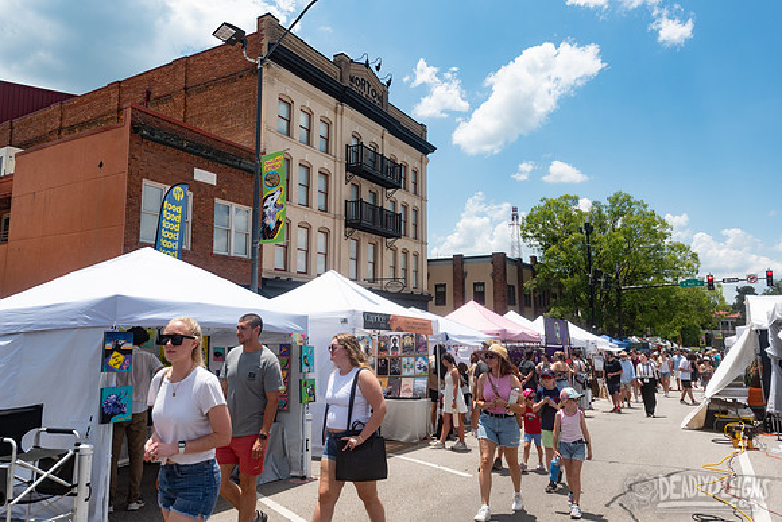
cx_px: 357
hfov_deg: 69.1
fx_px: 567
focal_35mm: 26
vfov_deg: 49.4
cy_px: 256
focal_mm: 24
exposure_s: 1/800
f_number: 5
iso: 100
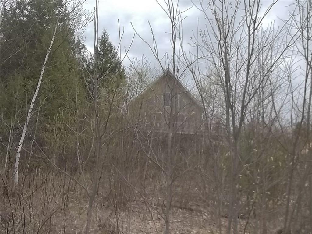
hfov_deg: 41.2
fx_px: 415
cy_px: 117
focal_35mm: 46
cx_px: 156
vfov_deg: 31.5
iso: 80
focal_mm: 8.3
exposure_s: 1/500
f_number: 3.7
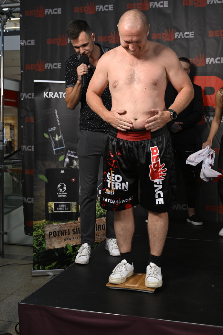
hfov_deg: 26.0
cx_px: 112
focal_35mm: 52
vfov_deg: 38.2
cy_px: 168
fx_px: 483
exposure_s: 1/200
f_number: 6.3
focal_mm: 52
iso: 3200
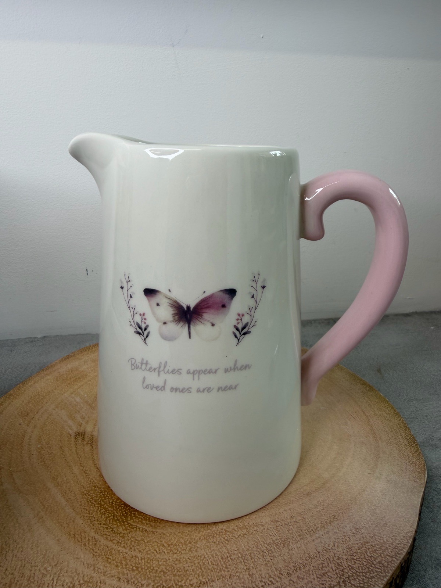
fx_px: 408
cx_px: 220
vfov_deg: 71.6
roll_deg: -0.6
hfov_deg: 56.8
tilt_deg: -16.6
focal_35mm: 24
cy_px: 294
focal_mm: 2.22
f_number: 2.2
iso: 32
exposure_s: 1/100
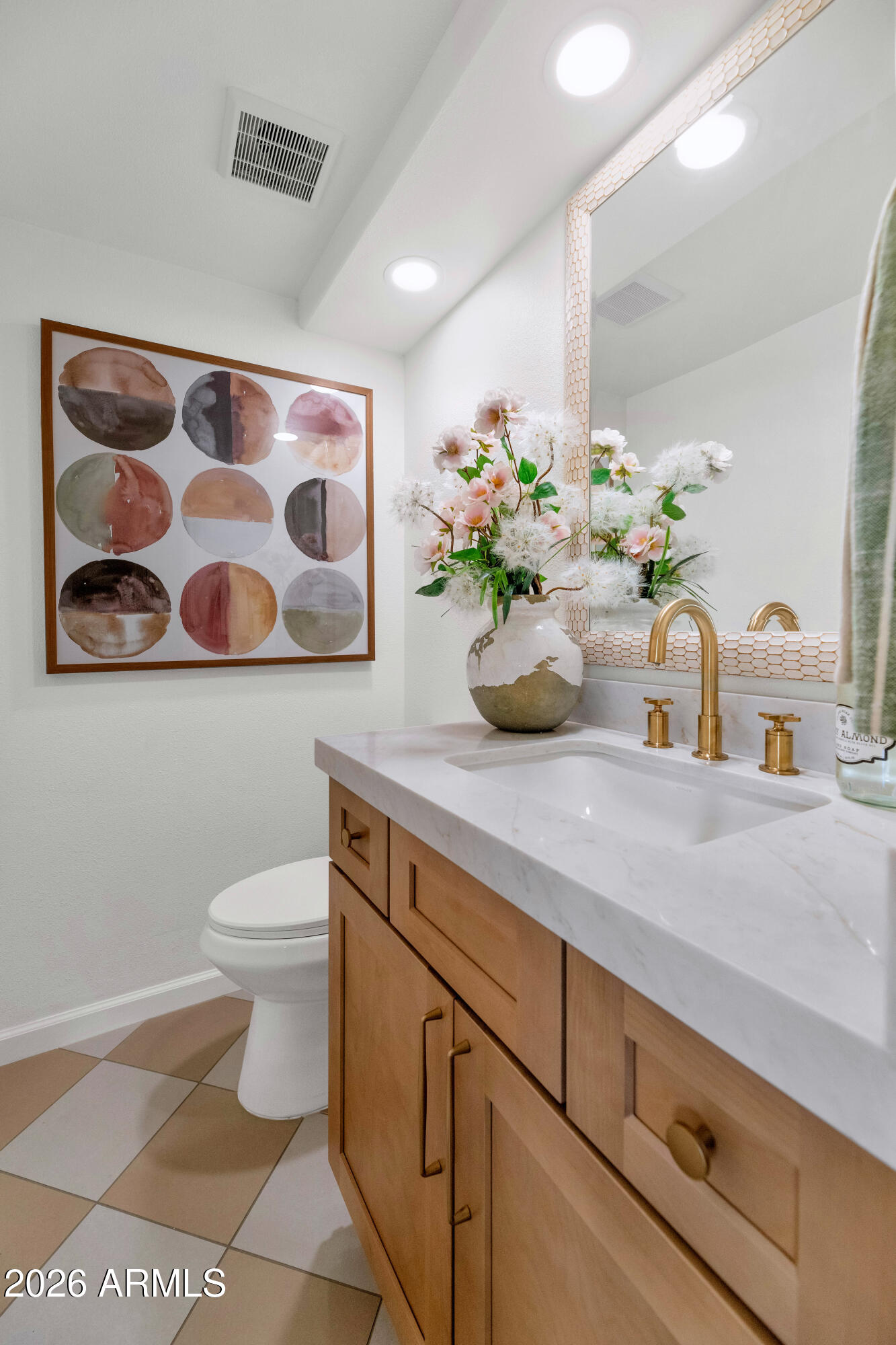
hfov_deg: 81.2
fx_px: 523
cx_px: 448
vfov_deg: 104.3
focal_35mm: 14
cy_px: 672
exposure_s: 1/125
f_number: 5.6
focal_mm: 14
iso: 1000
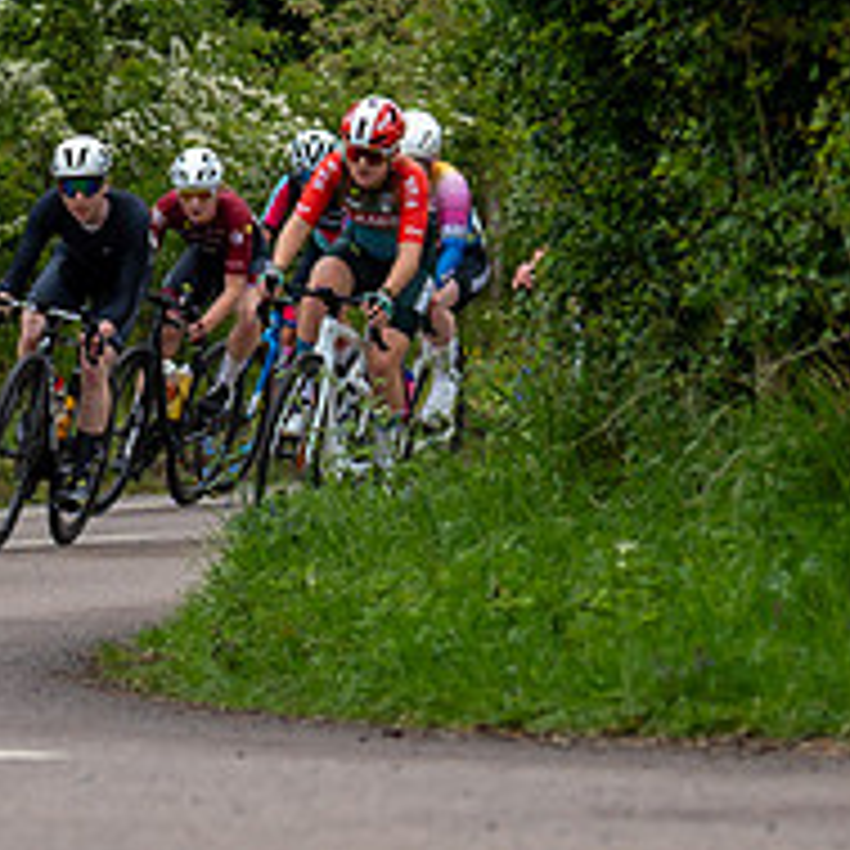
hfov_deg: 5.1
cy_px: 230
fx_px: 9501
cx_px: -62
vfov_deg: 5.1
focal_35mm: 342
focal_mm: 70
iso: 125
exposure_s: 1/800
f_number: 2.8
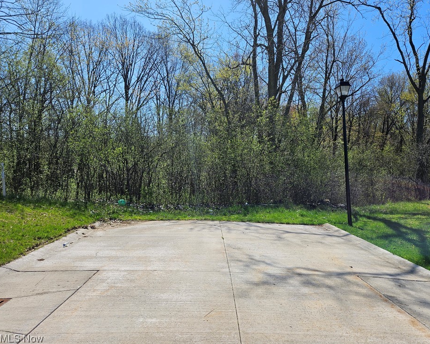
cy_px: 169
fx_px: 318
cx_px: 236
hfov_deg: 67.9
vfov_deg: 56.8
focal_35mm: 25
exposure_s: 1/1894
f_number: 1.8
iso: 25
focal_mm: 5.4
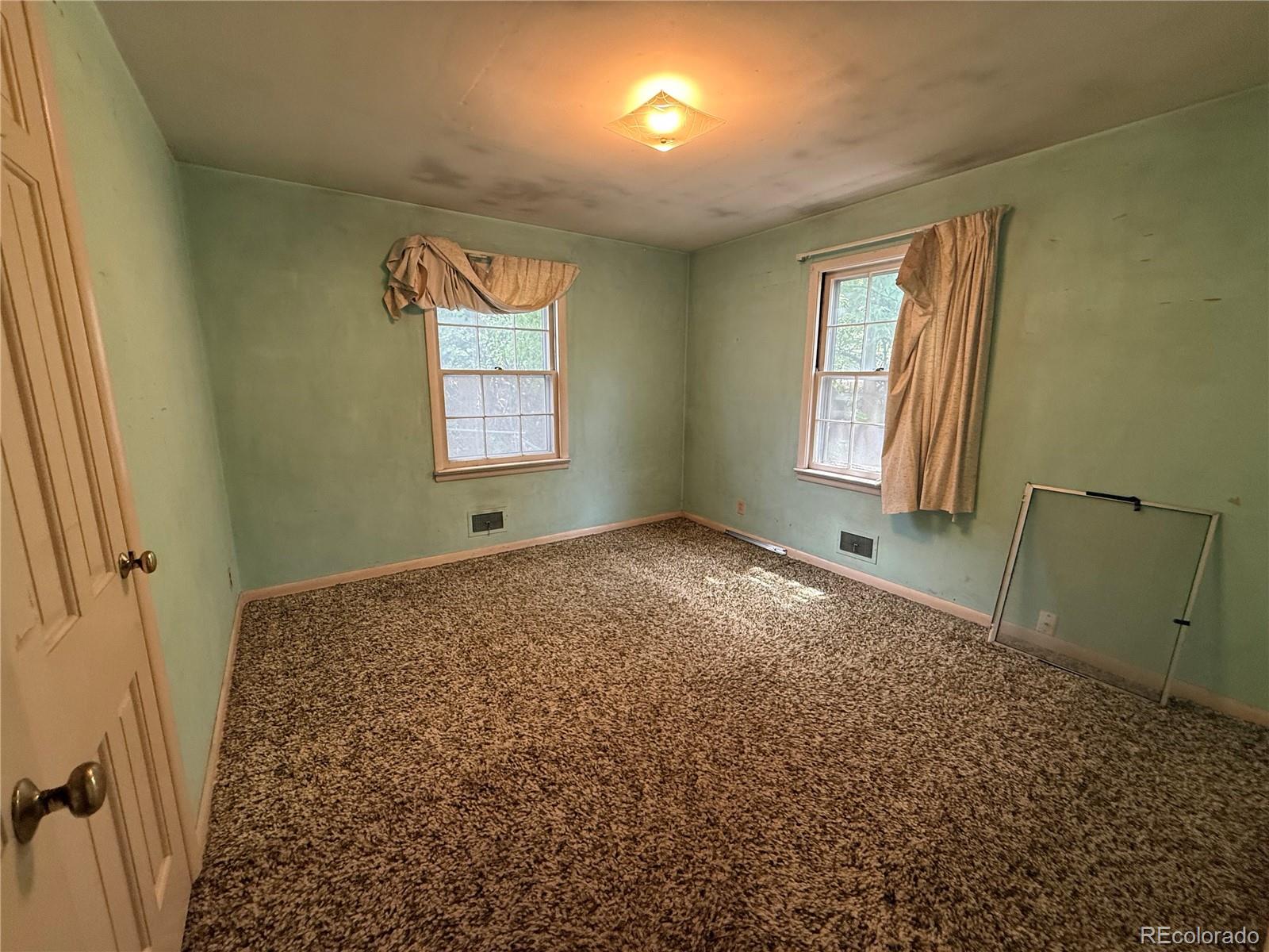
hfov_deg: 102.1
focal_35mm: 14
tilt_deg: -10.8
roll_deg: -1.0
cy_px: 476
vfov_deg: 85.7
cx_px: 634
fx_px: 513
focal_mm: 2.22
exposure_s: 1/60
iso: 160
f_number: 2.2
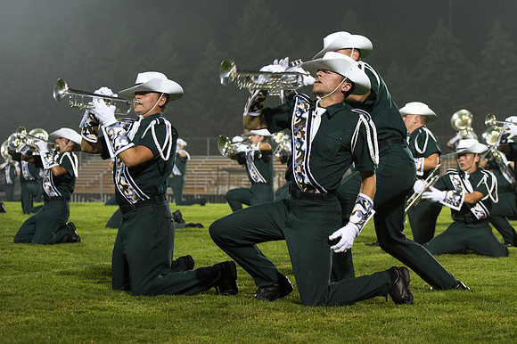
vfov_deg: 14.1
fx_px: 1386
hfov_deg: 21.1
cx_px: 322
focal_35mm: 97
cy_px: 143
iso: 3600
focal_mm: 70
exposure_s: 1/160
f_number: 4.5
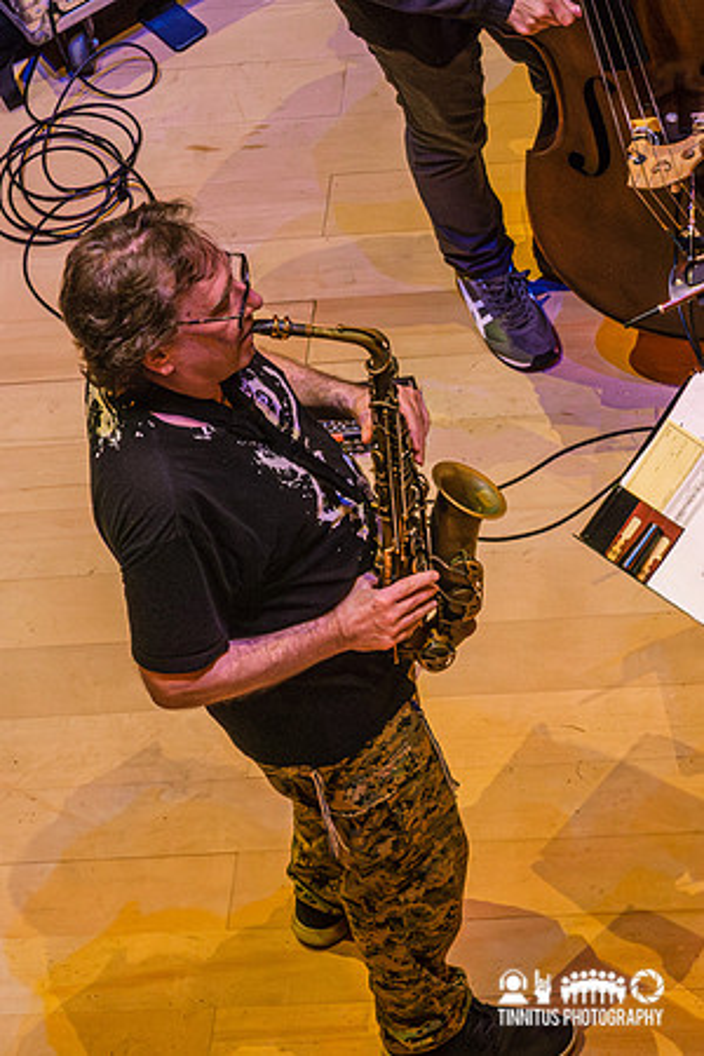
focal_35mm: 185
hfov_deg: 7.4
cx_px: 352
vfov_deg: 11.1
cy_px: 442
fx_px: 5427
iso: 1600
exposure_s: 1/320
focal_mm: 38.86
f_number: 4
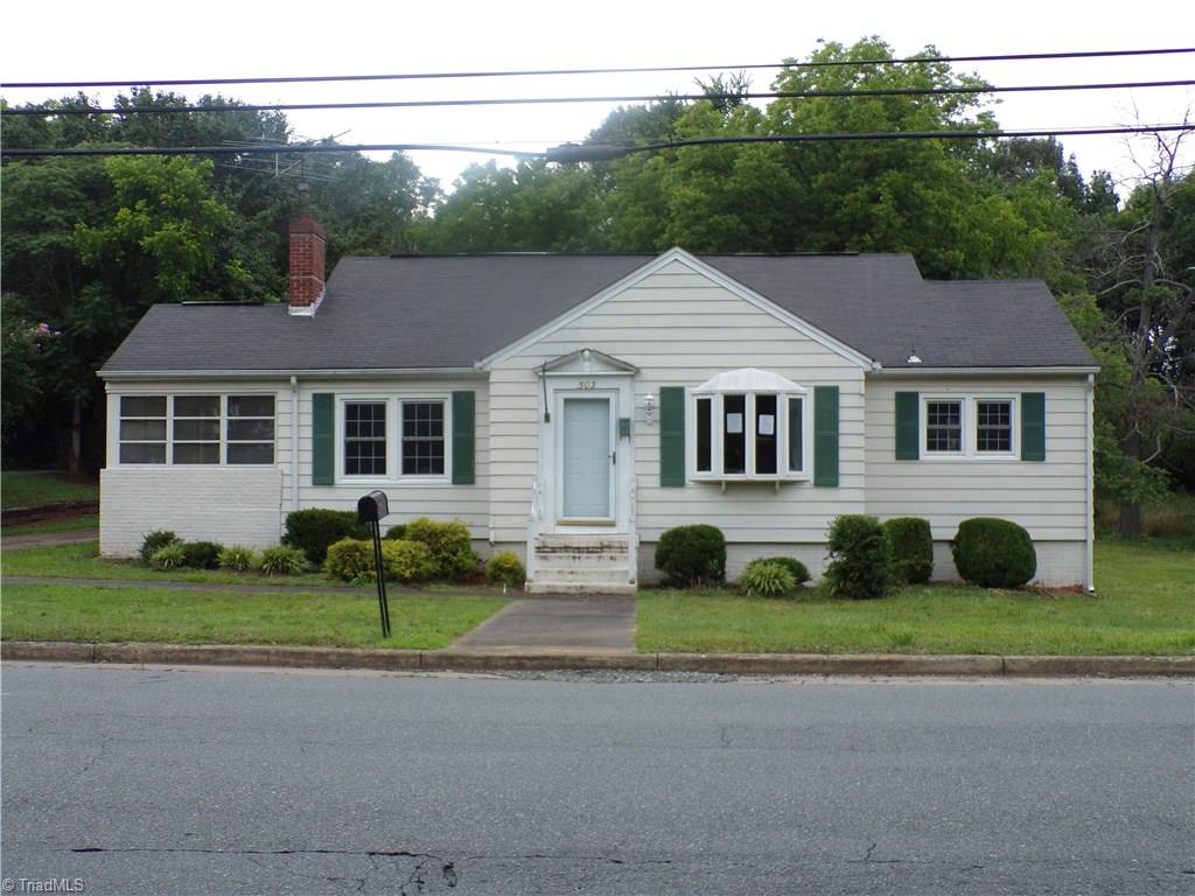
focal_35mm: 37
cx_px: 598
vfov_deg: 38.7
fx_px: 1277
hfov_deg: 50.1
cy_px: 448
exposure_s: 1/200
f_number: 3.3
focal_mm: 6.6
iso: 80
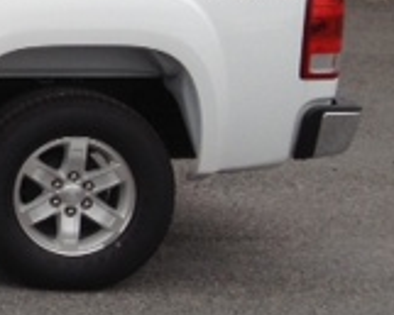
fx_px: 1587
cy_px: -15
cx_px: -384
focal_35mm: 136
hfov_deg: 12.5
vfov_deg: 11.2
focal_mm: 4.28
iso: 64
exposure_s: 1/183
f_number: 2.4
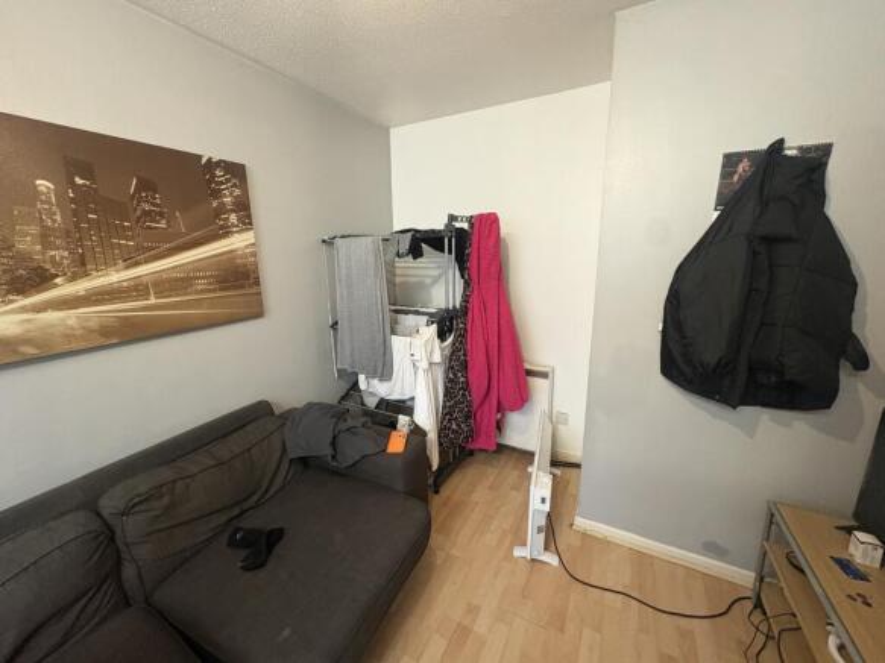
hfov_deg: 102.1
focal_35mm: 14
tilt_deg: -12.1
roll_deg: +1.2
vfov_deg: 85.7
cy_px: 332
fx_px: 358
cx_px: 442
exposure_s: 1/50
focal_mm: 2.22
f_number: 2.2
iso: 400
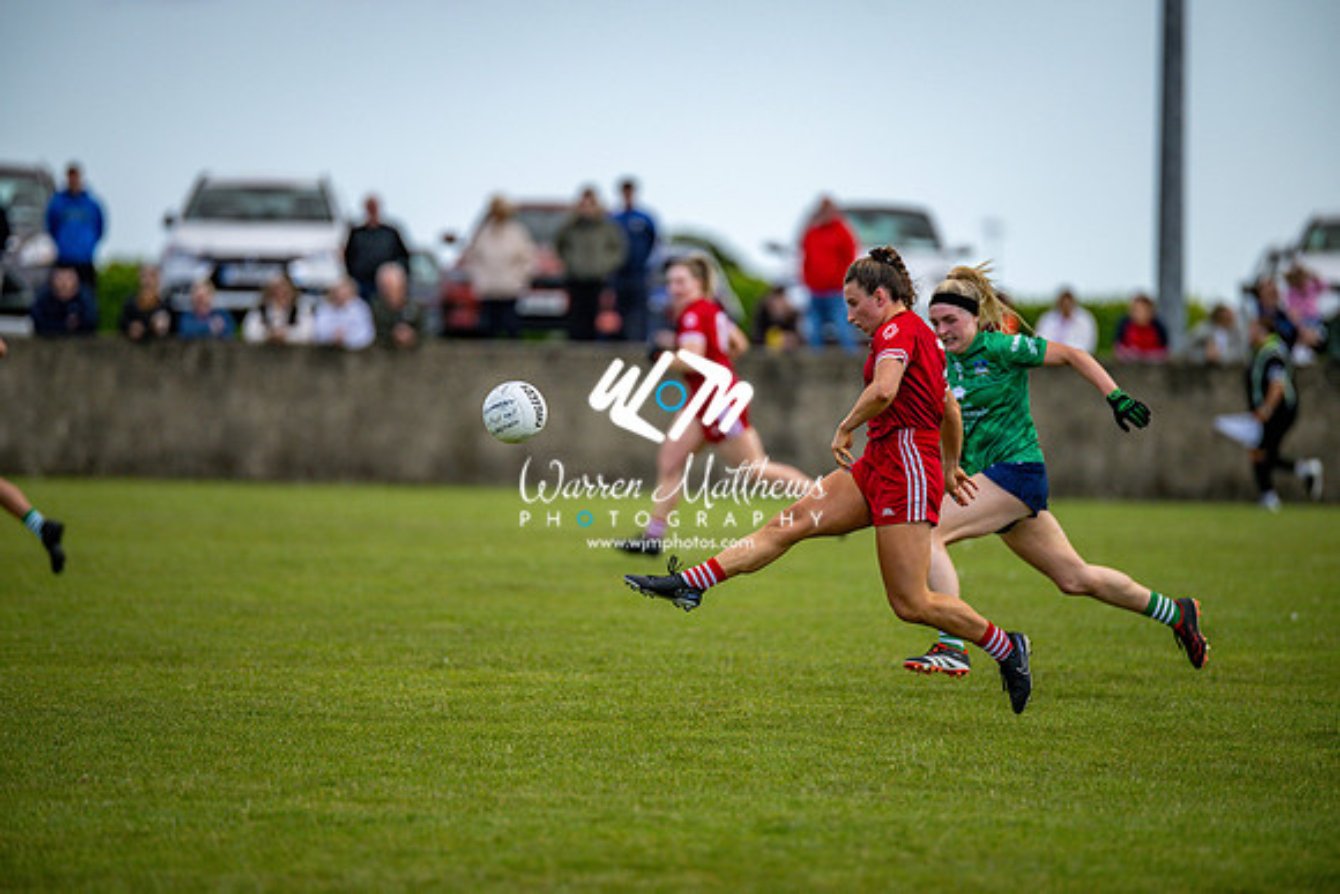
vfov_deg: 4.6
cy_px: 447
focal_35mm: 300
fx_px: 11169
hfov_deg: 6.9
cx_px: 670
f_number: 2.8
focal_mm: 300
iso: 200
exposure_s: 1/6400
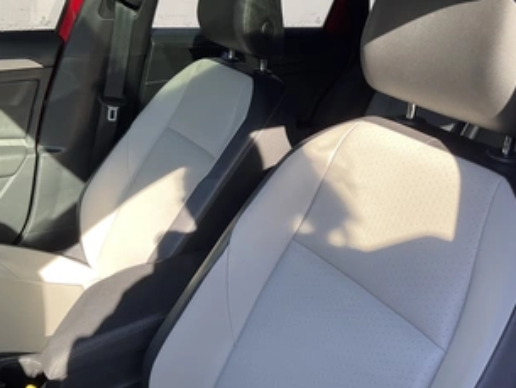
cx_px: 293
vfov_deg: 37.6
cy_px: 159
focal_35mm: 38
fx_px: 567
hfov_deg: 48.8
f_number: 1.8
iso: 20
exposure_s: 1/172
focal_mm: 3
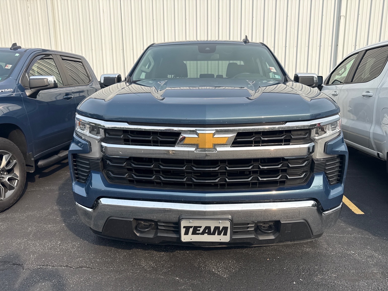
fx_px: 280
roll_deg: +0.4
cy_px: 151
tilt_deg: -10.5
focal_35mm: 25
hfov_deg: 69.4
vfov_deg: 54.9
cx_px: 198
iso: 80
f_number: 1.78
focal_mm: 6.76
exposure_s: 1/2445
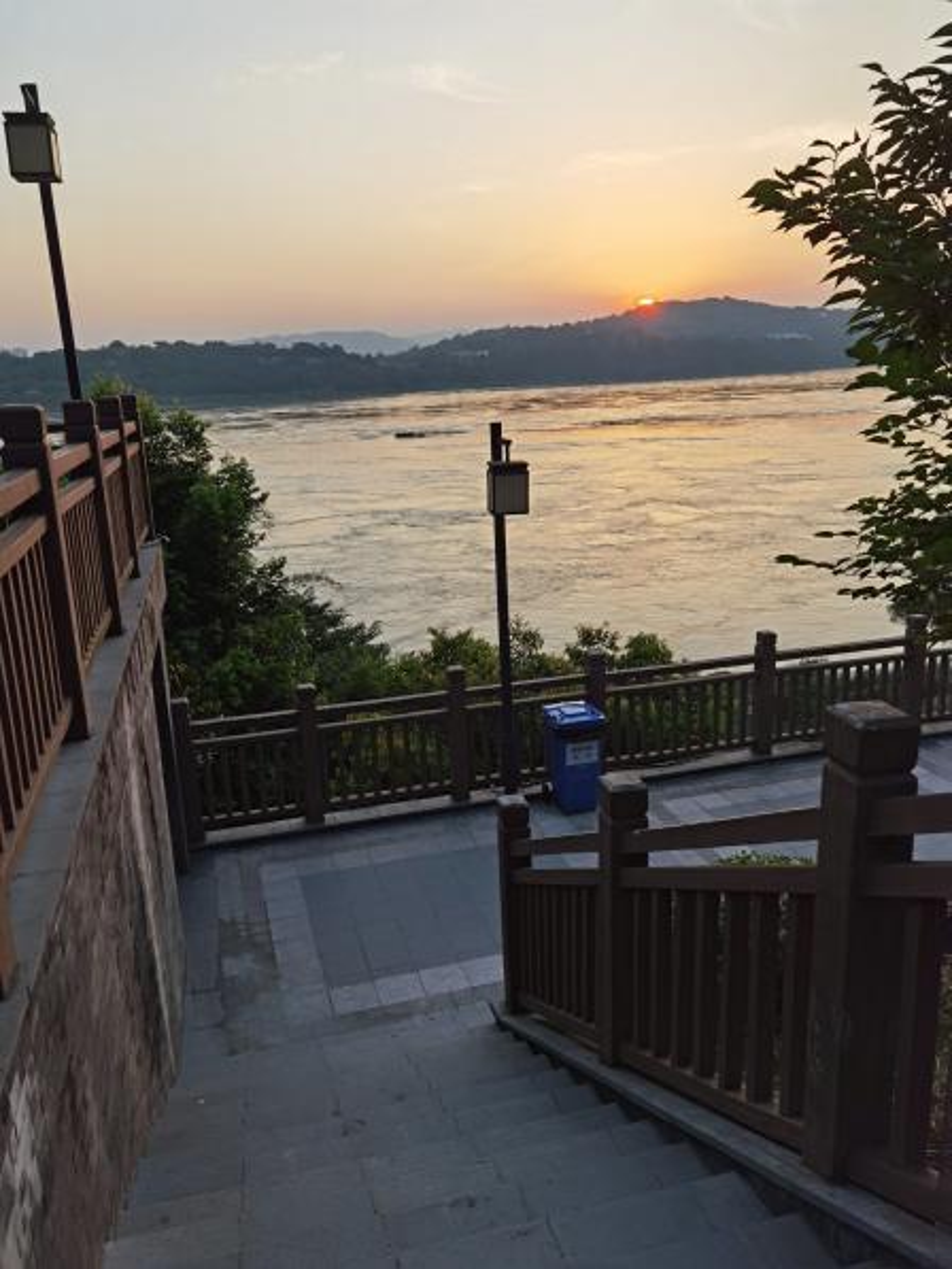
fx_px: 990
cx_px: 476
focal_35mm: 27
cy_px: 634
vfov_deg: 65.3
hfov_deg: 51.4
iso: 50
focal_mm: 6.71
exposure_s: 1/1667
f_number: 1.9
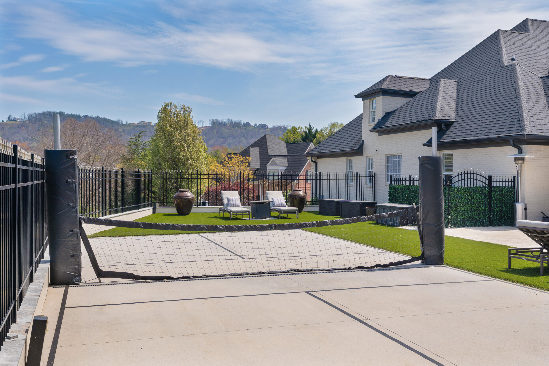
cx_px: 274
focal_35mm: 35
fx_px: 534
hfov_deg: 54.4
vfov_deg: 37.9
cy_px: 183
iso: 320
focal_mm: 35
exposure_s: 1/800
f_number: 7.1
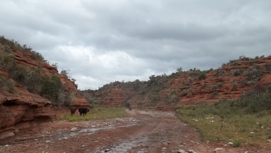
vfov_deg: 31.9
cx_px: 136
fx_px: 266
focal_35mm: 37
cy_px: 94
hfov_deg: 54.0
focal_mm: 5.9
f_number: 8
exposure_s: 1/100
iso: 64
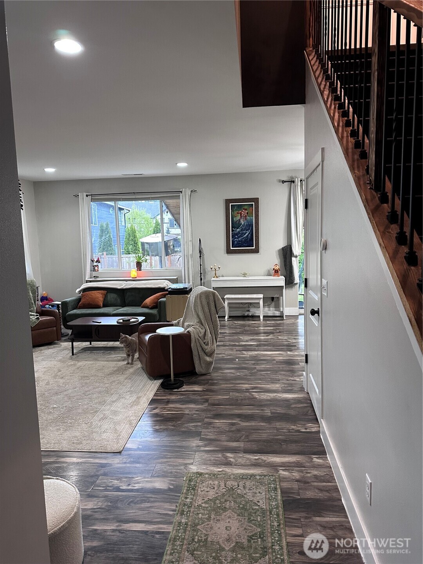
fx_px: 391
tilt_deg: -6.9
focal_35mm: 24
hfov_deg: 56.8
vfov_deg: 71.6
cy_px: 282
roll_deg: +2.2
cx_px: 212
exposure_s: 1/60
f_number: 1.78
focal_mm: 6.86
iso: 400
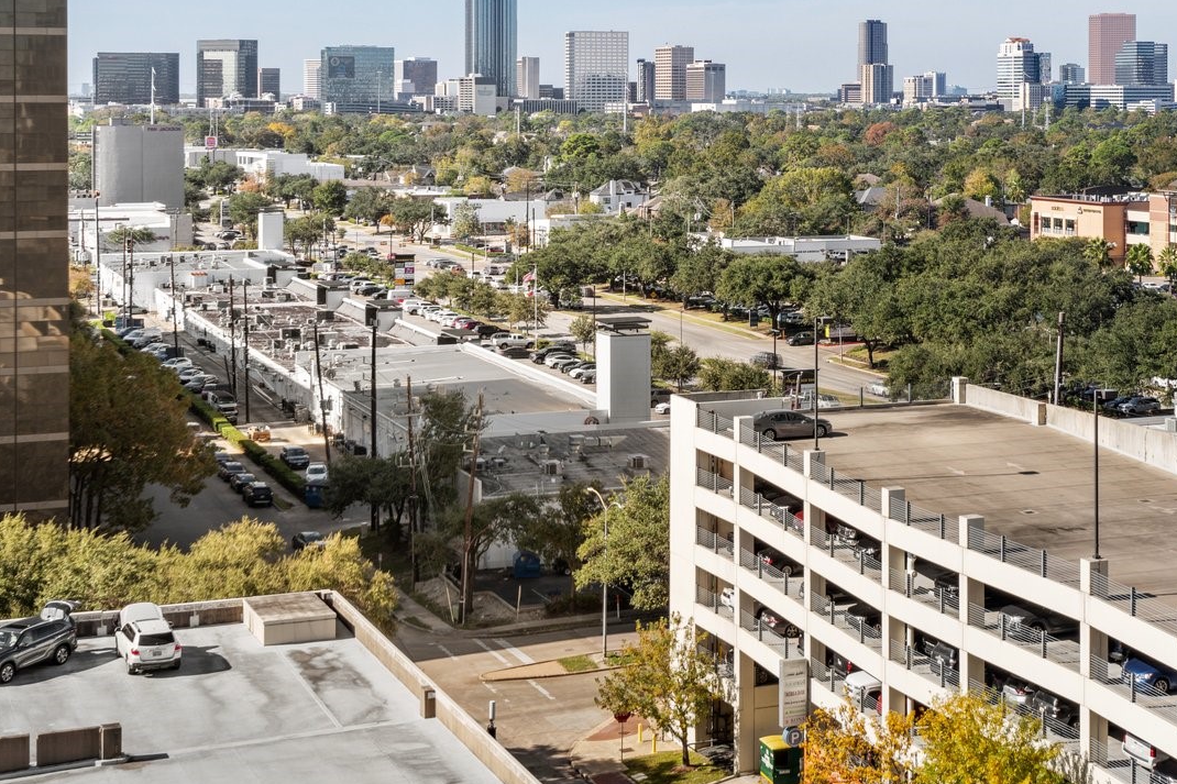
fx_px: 2190
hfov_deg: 29.7
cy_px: 114
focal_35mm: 67
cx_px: 838
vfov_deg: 20.0
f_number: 8
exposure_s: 1/60
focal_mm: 35
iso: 100
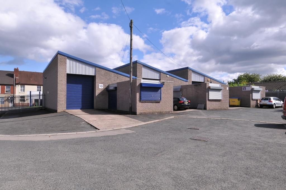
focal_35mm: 22
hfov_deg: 77.4
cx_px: 143
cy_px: 95
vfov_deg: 56.0
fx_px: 179
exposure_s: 1/500
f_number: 9
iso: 200
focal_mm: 15
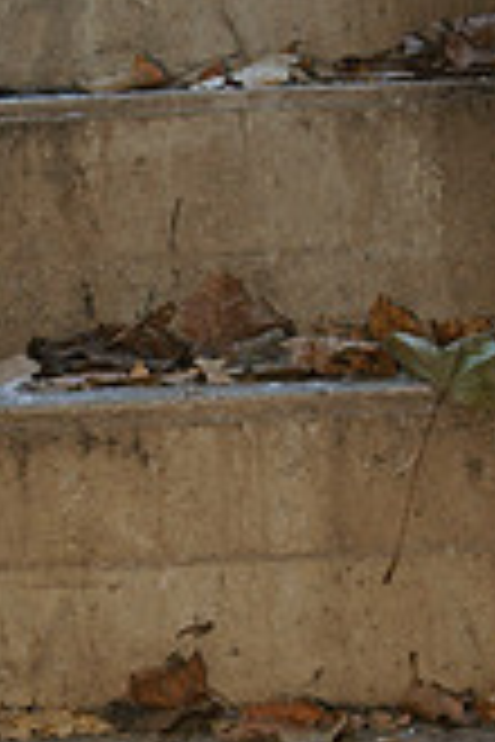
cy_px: 418
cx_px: -7
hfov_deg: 9.2
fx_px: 3052
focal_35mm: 148
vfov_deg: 13.9
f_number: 7.1
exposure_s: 1/60
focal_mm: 28
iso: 400
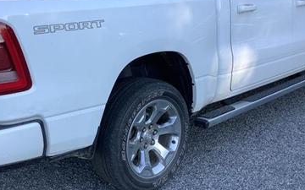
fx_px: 382
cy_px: 67
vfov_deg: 27.9
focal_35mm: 46
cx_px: 108
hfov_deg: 43.0
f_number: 2.4
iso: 25
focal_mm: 3.3
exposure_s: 1/230
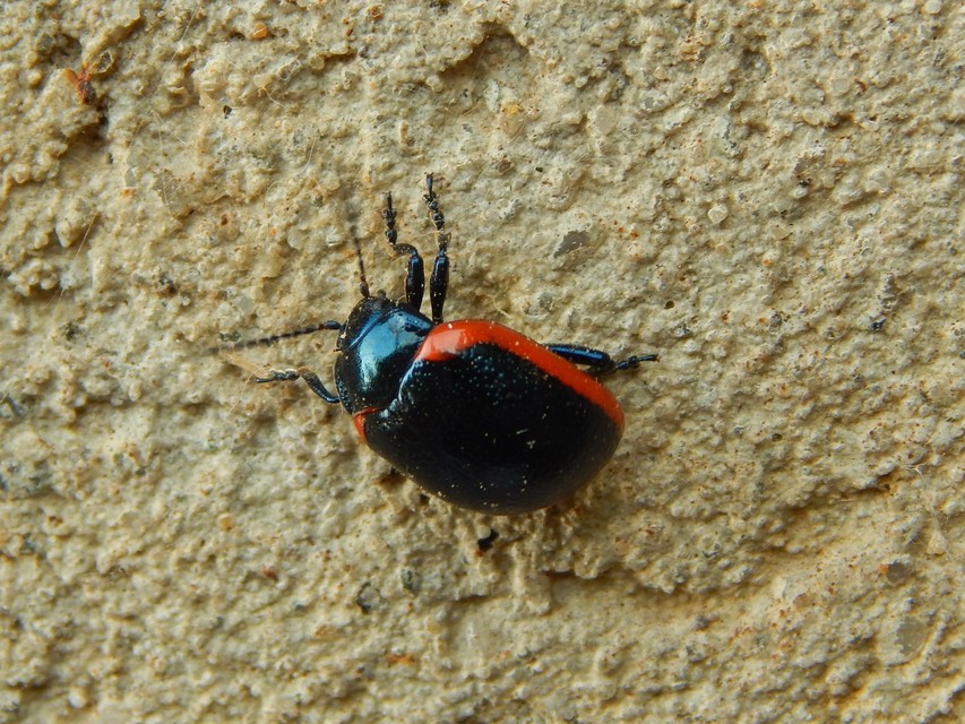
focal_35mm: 93
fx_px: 2593
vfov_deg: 15.9
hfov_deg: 21.1
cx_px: 482
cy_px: 362
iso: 125
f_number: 4.4
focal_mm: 16.6
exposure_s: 1/50
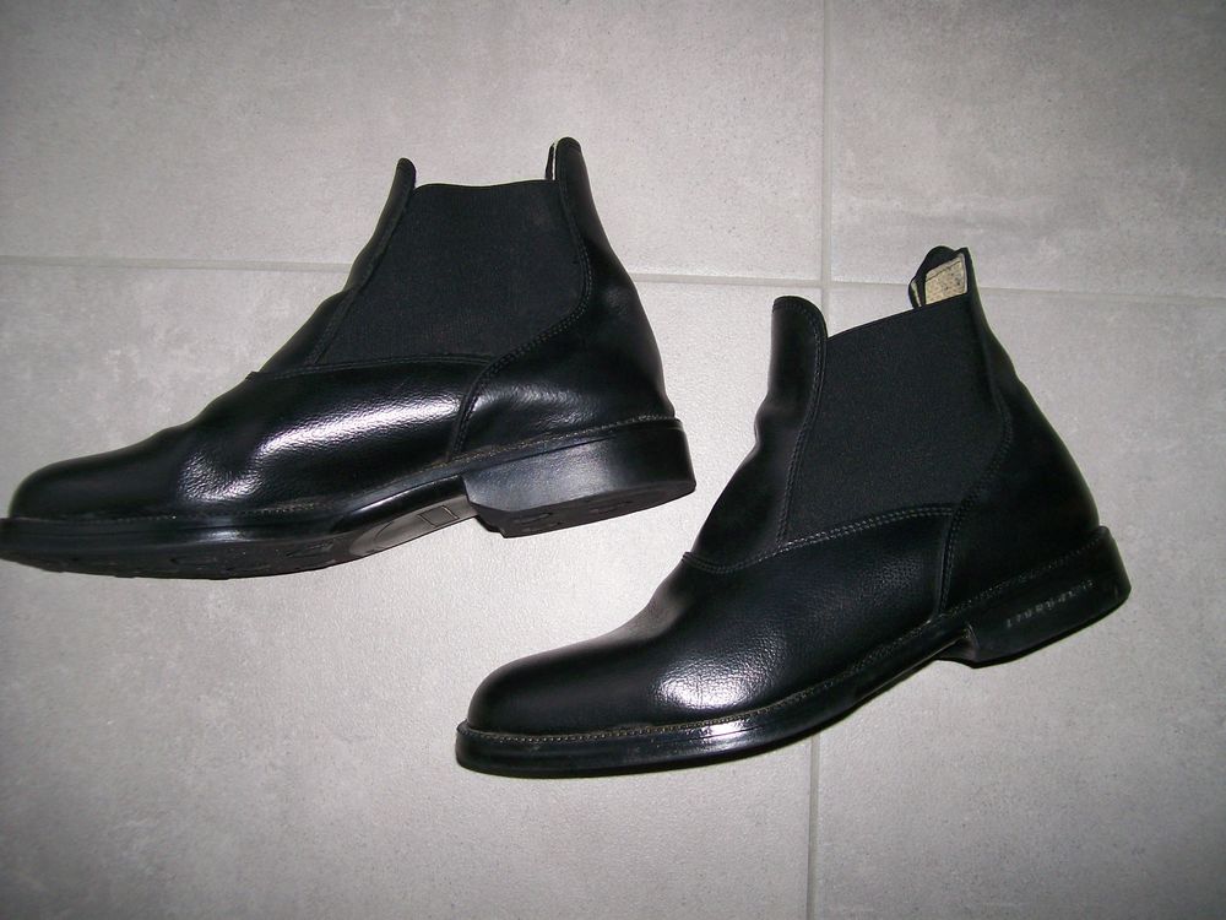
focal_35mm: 36
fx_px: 1275
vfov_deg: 39.7
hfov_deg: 51.4
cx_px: 613
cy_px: 460
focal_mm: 6
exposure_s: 1/64
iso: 80
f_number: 2.7
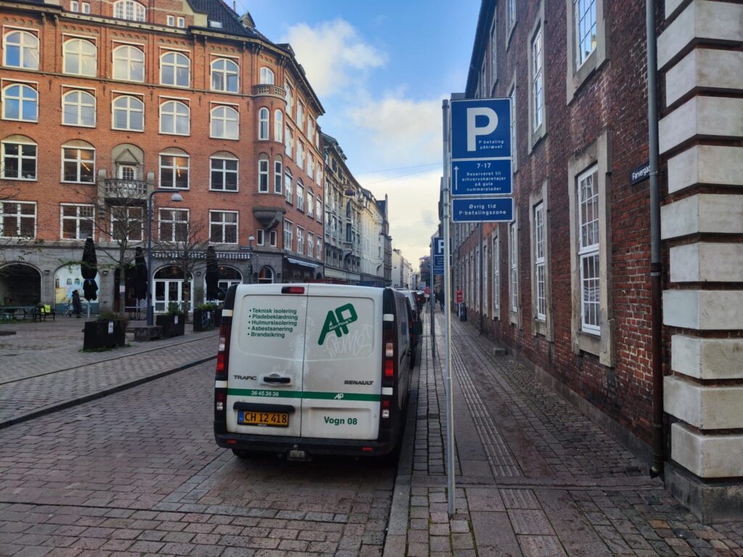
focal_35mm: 24
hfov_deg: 71.6
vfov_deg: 56.8
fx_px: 515
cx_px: 372
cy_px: 278
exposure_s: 1/912
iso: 50
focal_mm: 5.59
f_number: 1.88
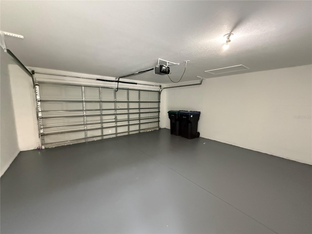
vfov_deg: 85.7
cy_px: 117
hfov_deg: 102.1
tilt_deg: -7.8
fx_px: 126
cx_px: 156
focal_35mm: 14
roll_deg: -0.2
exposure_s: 1/60
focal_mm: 2.22
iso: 1250
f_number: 2.2
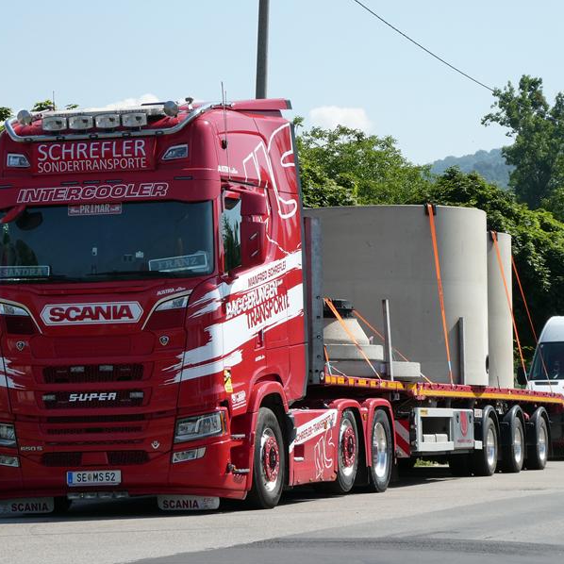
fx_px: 2507
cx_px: 249
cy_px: 282
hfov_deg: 12.8
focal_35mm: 136
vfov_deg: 12.8
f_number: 5.1
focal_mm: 20.6
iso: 80
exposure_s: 1/400
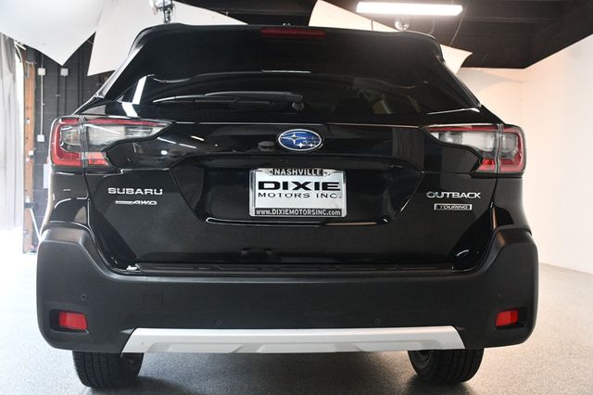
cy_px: 198
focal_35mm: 36
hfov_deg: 53.2
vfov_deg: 36.8
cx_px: 296
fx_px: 593
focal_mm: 24
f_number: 3.8
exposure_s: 1/125
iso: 3200
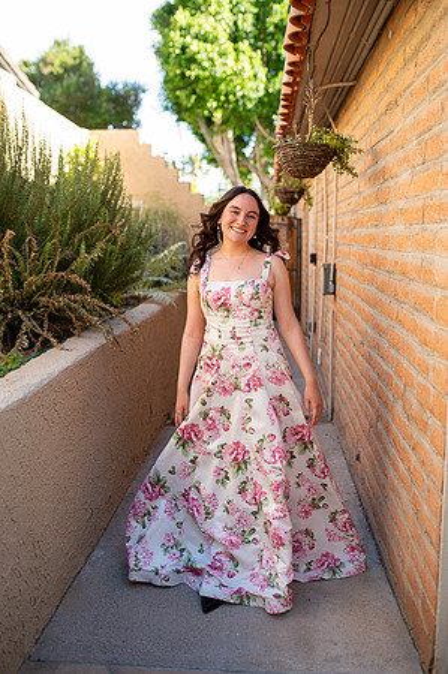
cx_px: 224
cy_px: 337
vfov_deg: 54.5
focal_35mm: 35
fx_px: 655
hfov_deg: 37.8
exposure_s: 1/400
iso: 100
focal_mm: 35
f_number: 2
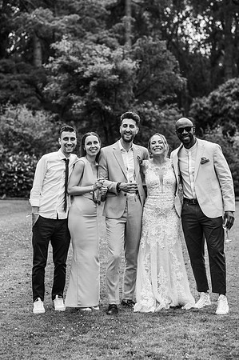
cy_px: 180
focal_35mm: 85
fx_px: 848
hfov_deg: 16.0
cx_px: 120
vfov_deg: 23.9
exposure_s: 1/500
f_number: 3.5
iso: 100
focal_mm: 85
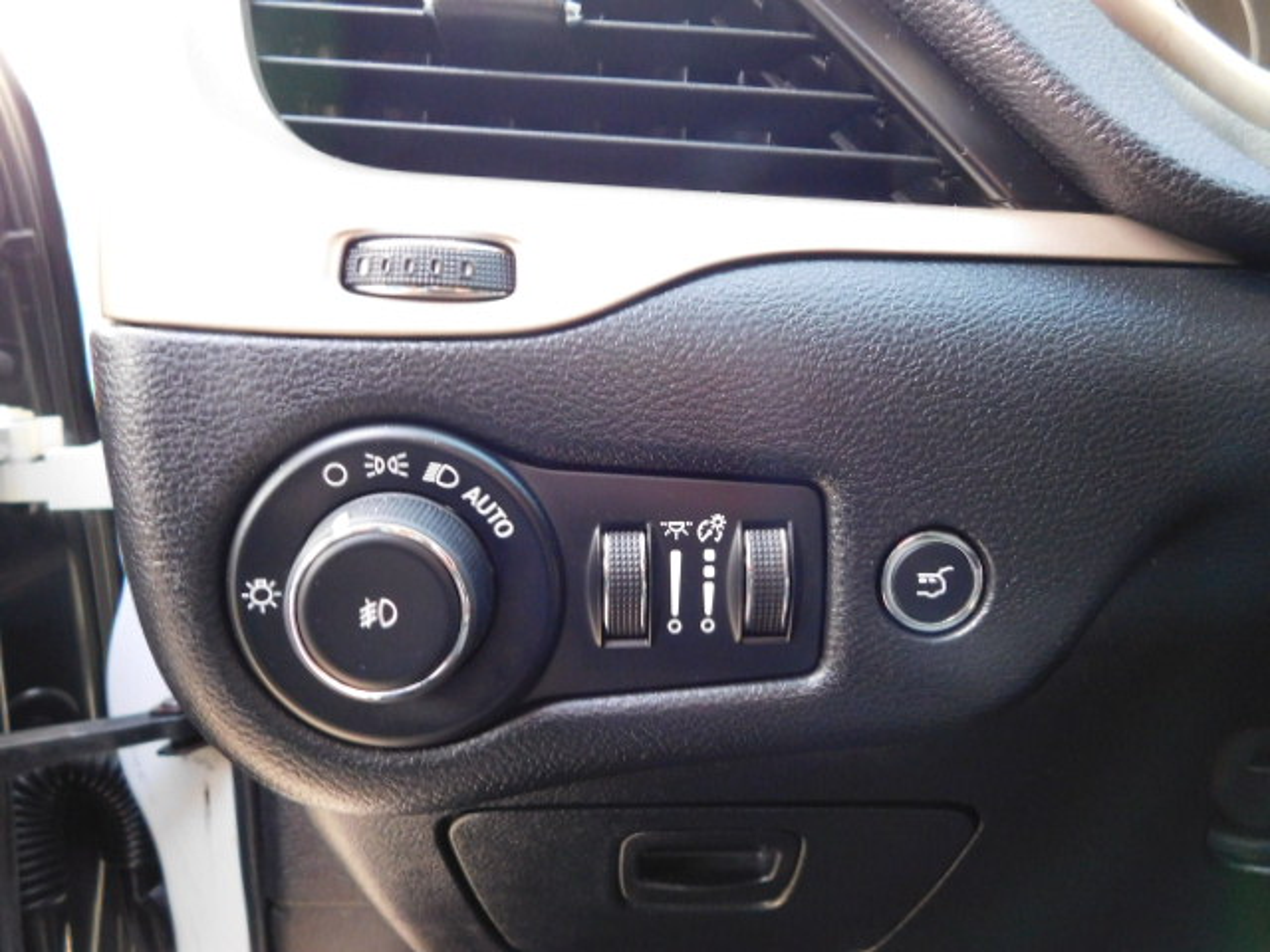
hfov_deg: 63.4
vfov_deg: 49.7
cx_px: 635
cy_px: 476
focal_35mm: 28
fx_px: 1027
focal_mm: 4.9
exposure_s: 1/20
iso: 400
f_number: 3.2
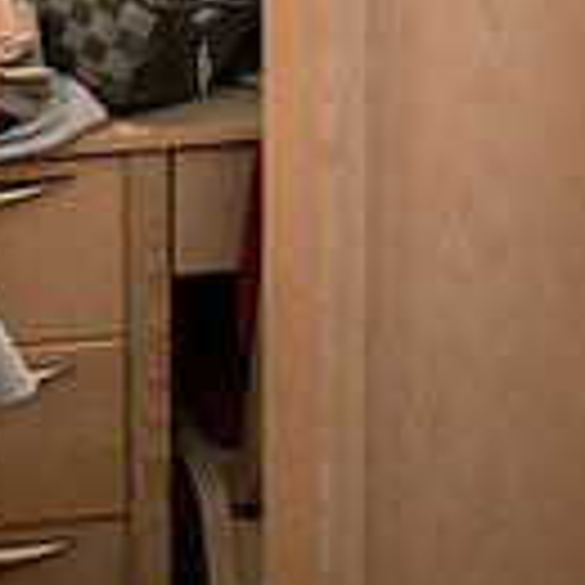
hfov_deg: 14.2
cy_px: -142
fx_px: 2027
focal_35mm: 106
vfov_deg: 15.7
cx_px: -526
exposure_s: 1/30
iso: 400
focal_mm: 28
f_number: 3.2
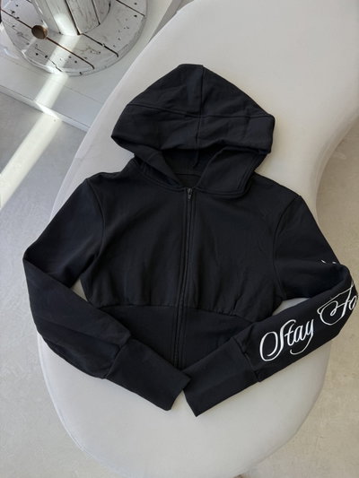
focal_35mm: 24
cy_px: 239
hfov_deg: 56.8
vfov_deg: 71.6
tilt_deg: -81.1
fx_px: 332
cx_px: 180
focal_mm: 6.76
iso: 80
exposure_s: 1/188
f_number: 1.78
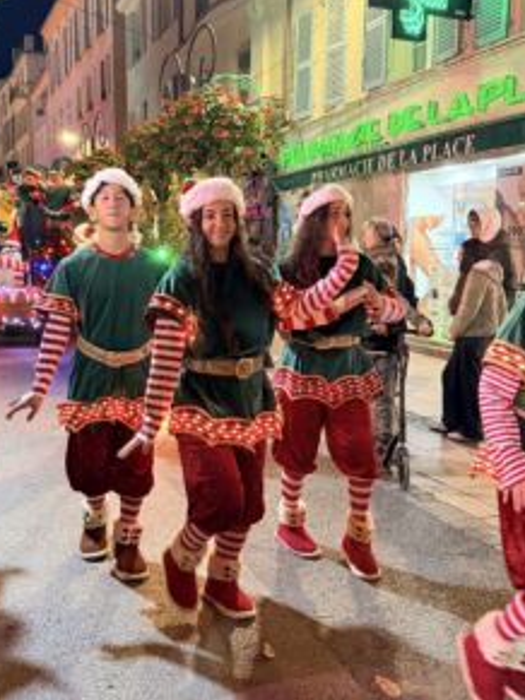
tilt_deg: -7.7
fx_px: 668
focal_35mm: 33
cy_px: 337
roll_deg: -0.2
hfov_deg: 42.7
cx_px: 212
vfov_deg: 55.4
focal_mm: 6.76
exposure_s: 1/50
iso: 640
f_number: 1.78
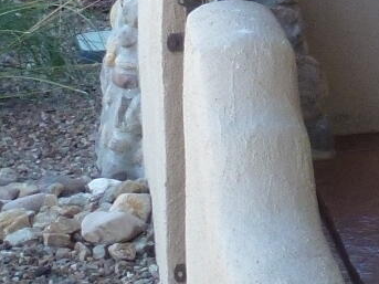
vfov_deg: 8.1
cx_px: 899
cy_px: -176
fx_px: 1959
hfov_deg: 9.8
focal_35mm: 179
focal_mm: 5.4
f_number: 3.5
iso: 100
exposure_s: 1/60
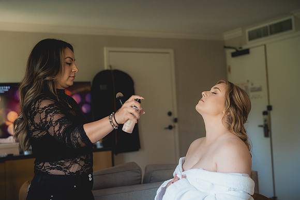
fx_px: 417
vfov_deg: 27.0
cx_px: 150
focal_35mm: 50
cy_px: 100
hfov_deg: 39.6
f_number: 2.5
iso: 800
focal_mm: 50
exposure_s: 1/125
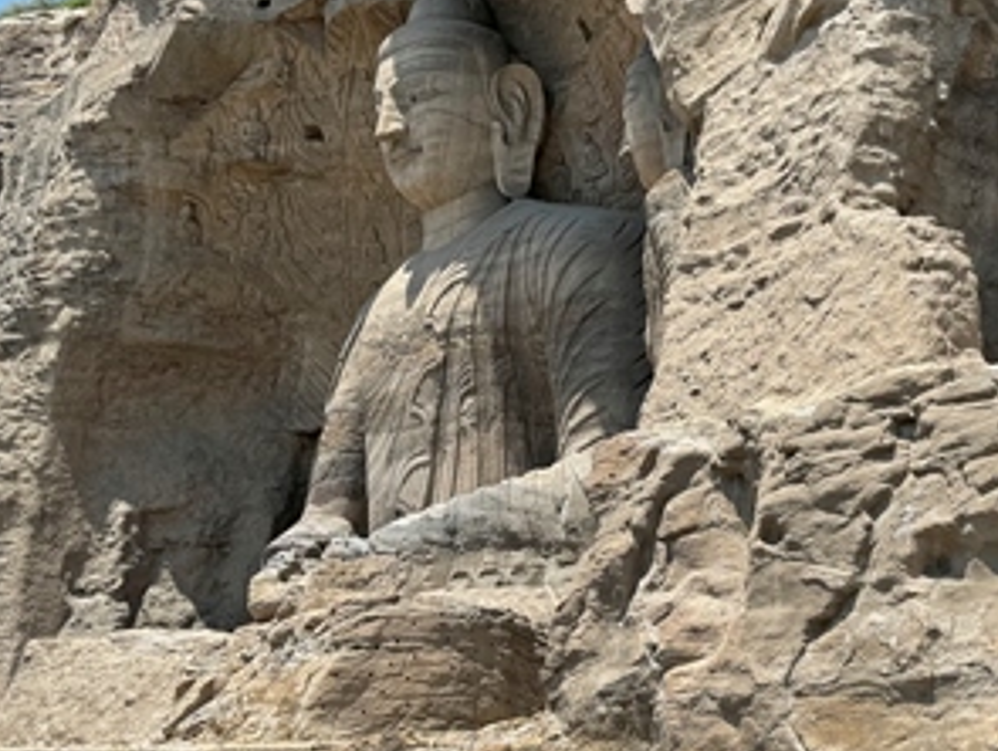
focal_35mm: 52
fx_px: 1501
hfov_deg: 34.8
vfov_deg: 27.9
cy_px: 230
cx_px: 883
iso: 80
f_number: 1.78
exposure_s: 1/2959
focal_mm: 6.76
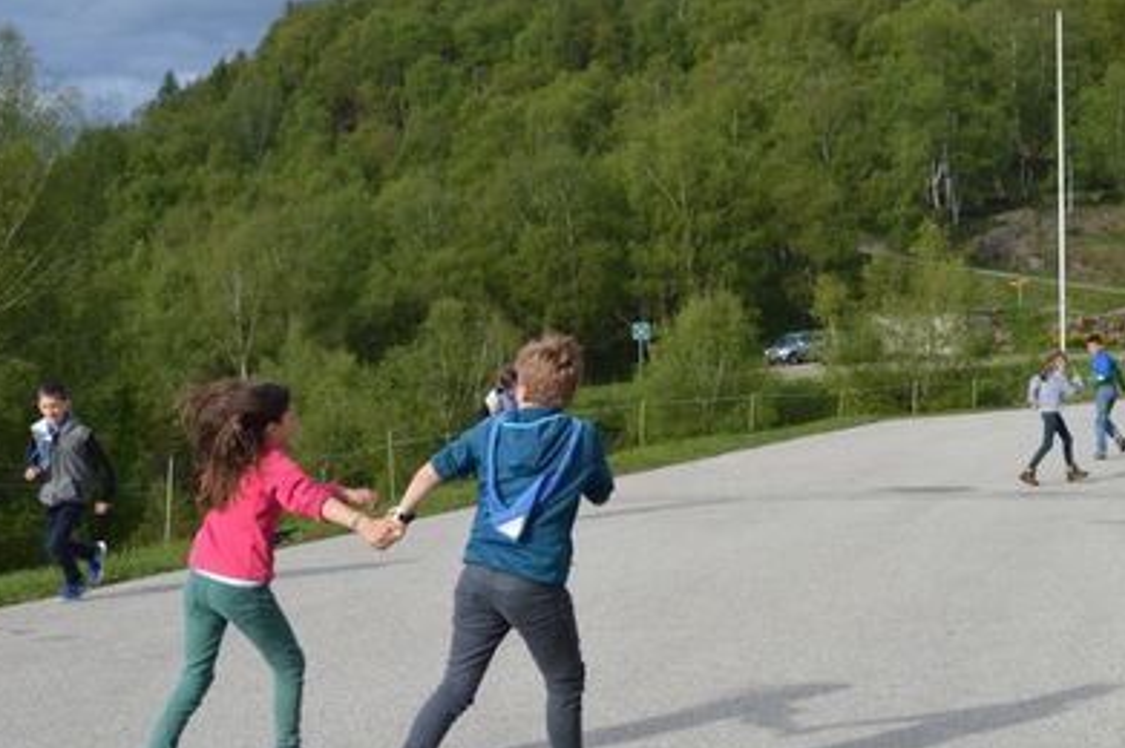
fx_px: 2154
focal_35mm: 69
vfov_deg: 19.7
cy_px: 291
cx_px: 843
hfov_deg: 28.8
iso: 100
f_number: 7.1
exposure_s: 1/200
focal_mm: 30
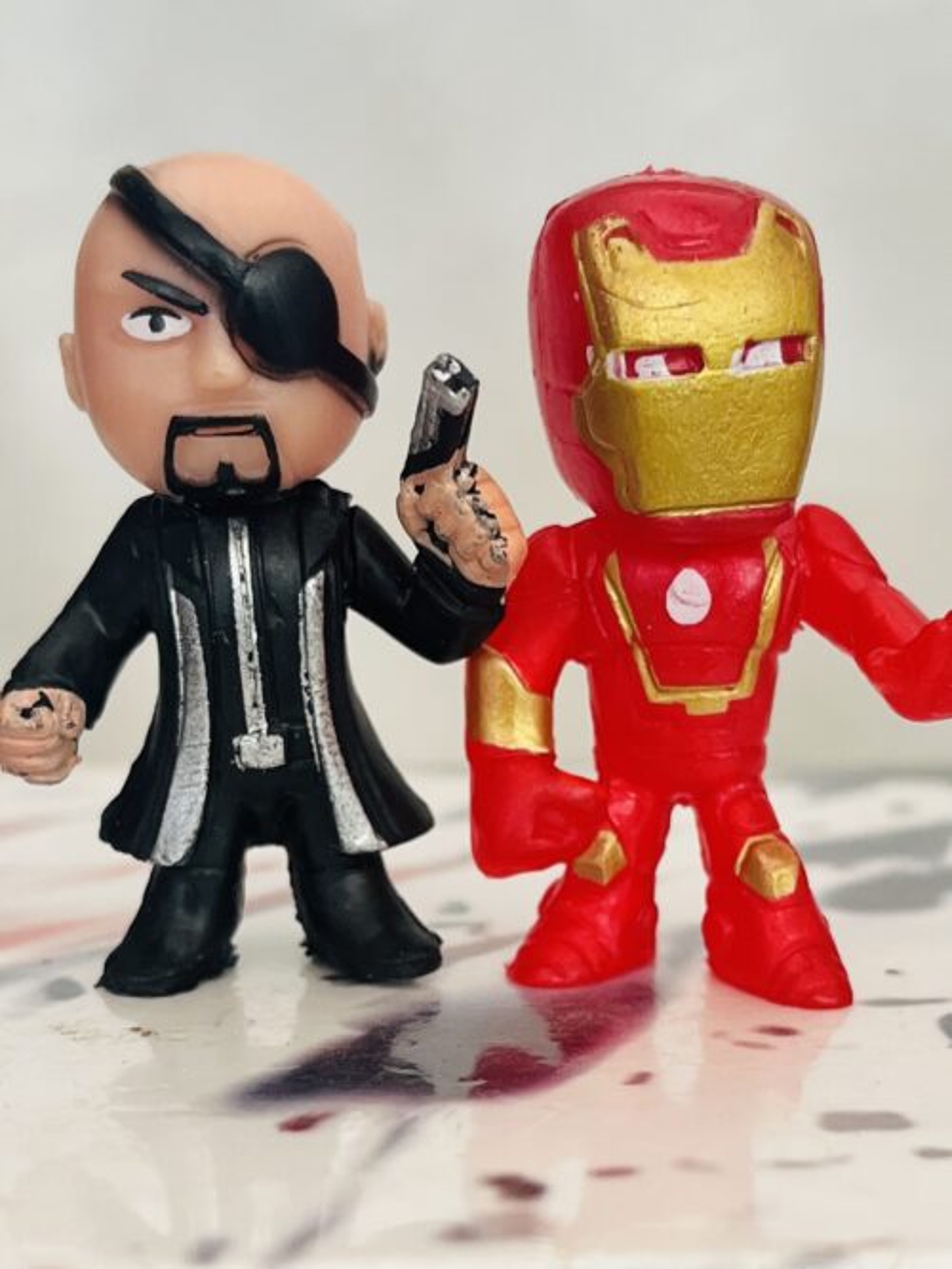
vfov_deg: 67.3
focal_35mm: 26
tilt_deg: -9.6
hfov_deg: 53.0
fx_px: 954
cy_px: 634
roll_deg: -0.1
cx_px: 476
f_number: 1.6
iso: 100
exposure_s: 1/122
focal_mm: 5.1
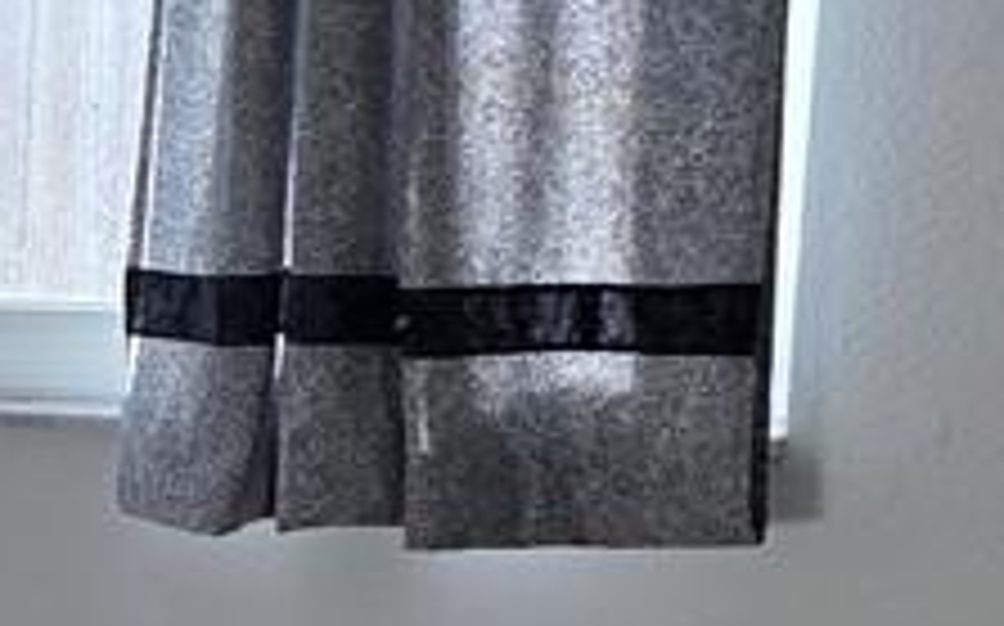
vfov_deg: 7.3
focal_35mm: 175
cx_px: -1589
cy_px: 1040
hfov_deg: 10.1
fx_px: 4785
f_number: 1.7
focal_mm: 6.3
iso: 50
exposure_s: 1/120
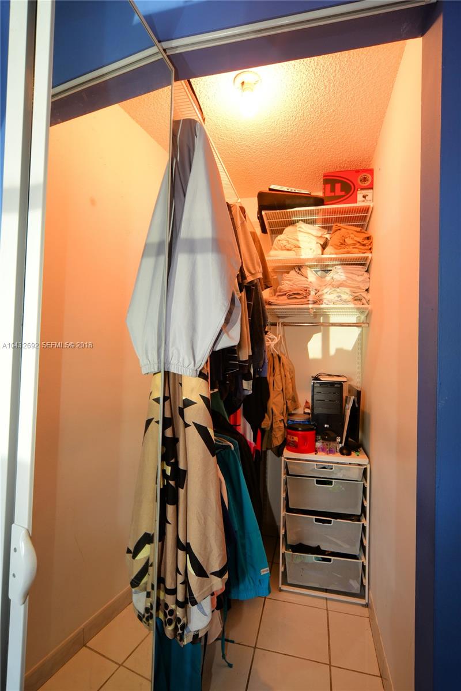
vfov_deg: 90.0
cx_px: 230
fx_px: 346
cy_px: 346
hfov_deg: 67.4
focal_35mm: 18
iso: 400
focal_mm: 18
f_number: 8
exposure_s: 1/5
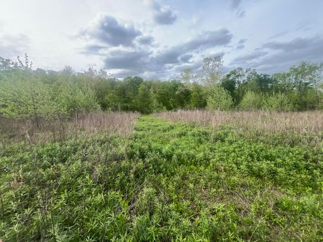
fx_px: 121
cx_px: 162
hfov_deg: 106.2
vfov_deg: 89.9
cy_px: 121
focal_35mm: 13
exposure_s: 1/345
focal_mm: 1.57
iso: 32
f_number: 1.8
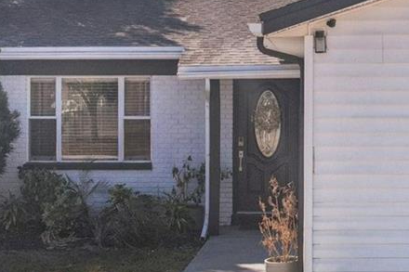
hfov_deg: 25.0
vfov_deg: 17.0
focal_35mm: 80
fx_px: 909
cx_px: 322
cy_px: 82
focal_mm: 8.4
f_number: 2.8
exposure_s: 1/1250
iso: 400
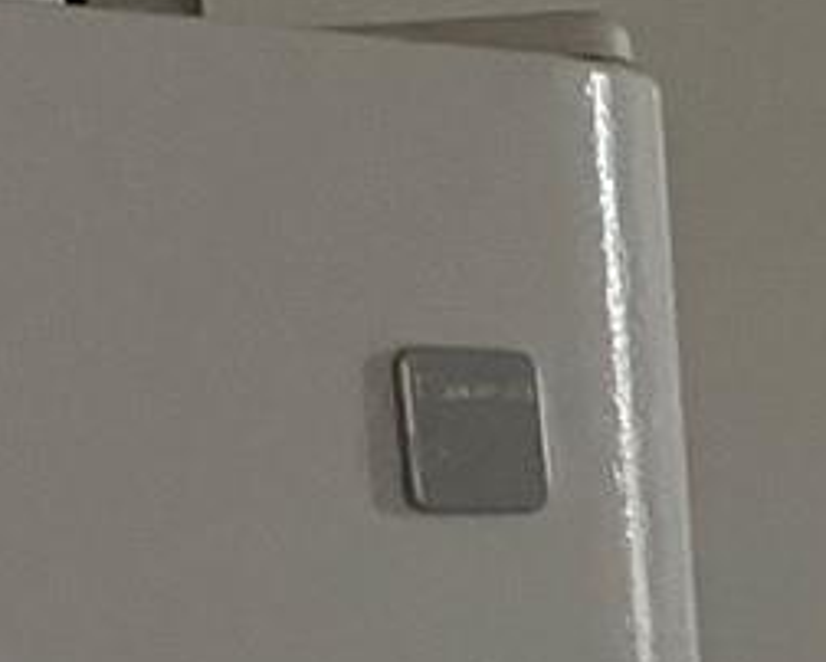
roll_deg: +2.1
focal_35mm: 161
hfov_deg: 10.6
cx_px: 1858
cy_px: 1258
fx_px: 3939
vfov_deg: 9.1
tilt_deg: -10.6
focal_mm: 5.1
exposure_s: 1/60
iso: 500
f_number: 1.6
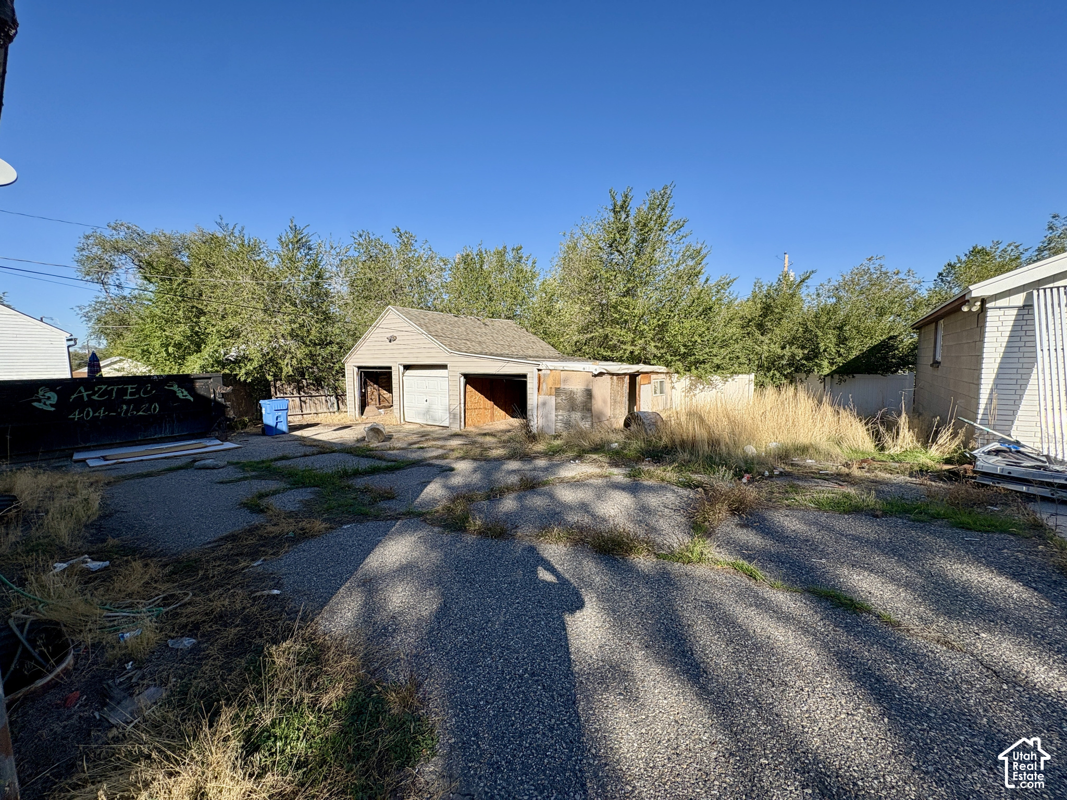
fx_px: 432
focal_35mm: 14
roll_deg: -0.3
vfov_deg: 85.7
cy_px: 400
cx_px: 534
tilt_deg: -6.3
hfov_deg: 102.1
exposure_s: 1/1709
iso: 50
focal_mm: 2.22
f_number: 2.2
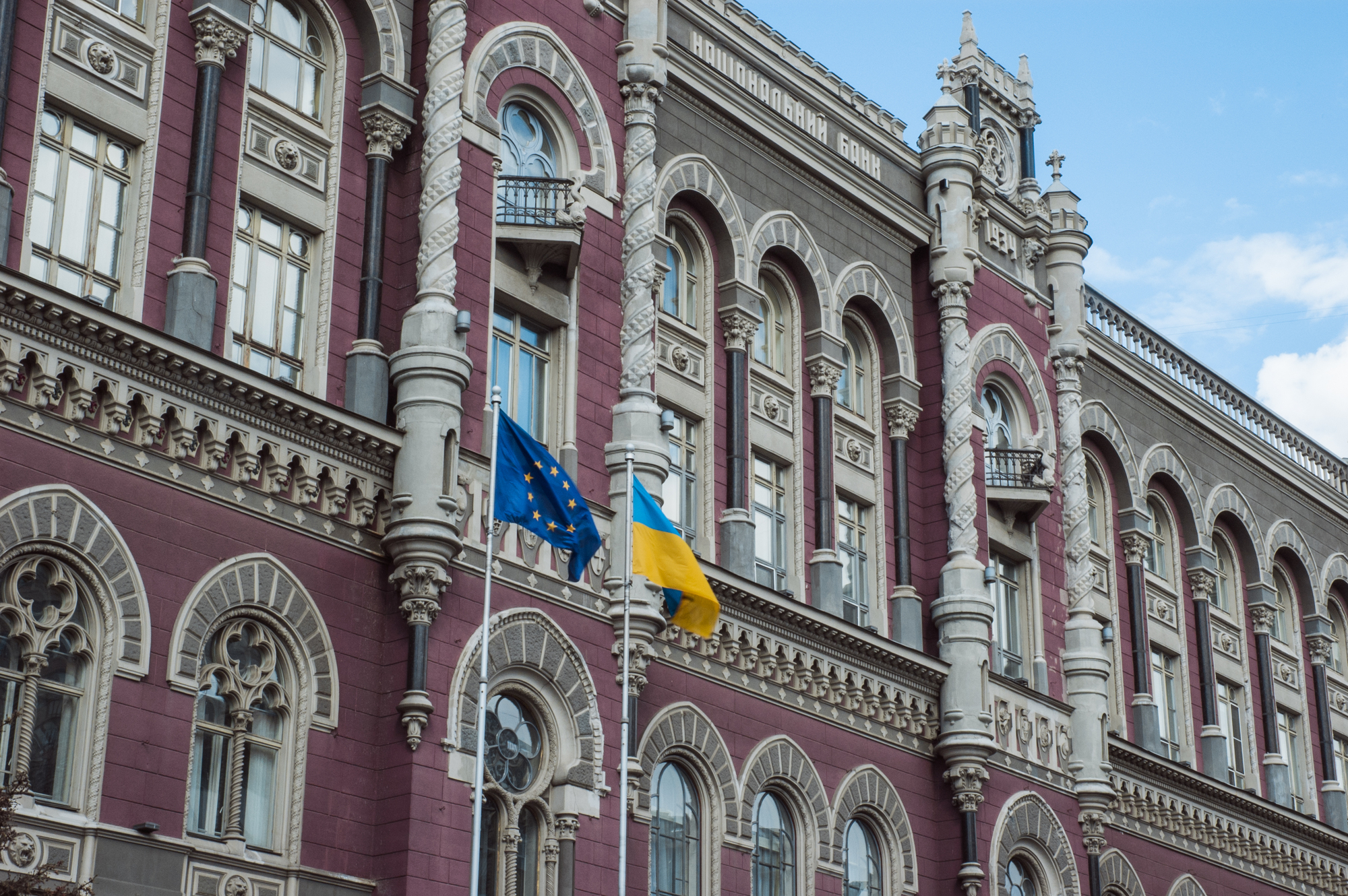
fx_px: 2245
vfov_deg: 22.6
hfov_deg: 33.4
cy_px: 448
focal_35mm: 60
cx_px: 674
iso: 200
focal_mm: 40
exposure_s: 1/30
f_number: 25
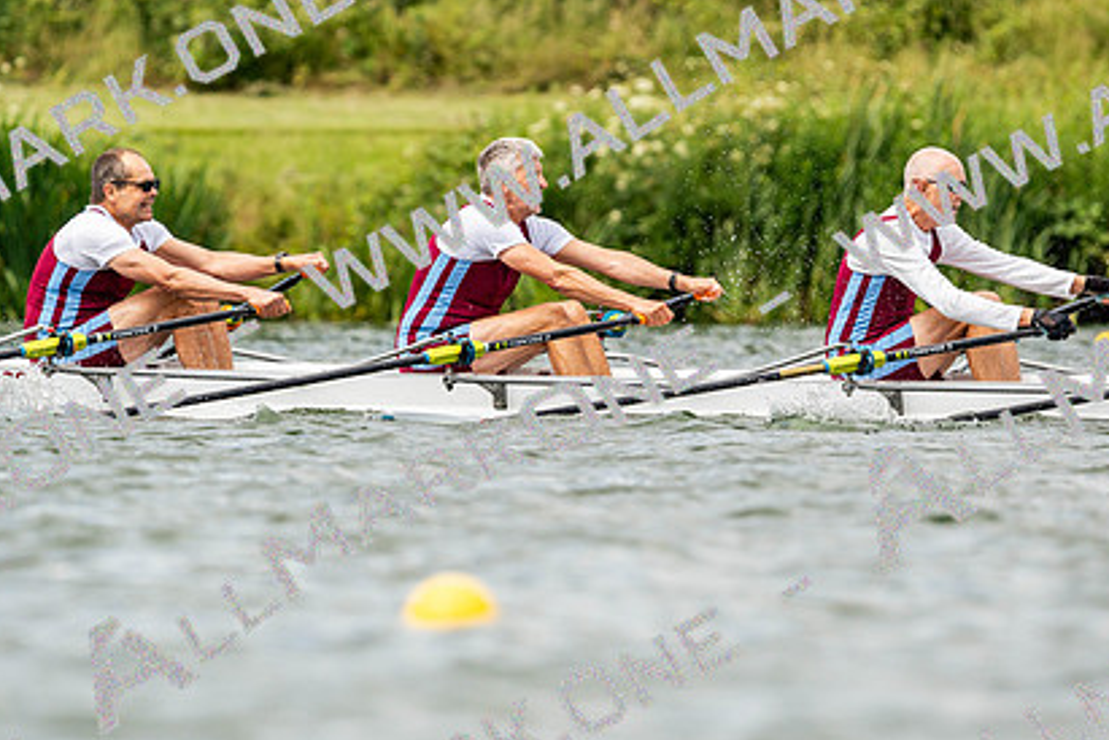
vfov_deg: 2.3
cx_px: 637
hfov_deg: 3.4
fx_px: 18821
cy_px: 317
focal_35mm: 611
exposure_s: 1/2000
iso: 320
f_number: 6.3
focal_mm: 433
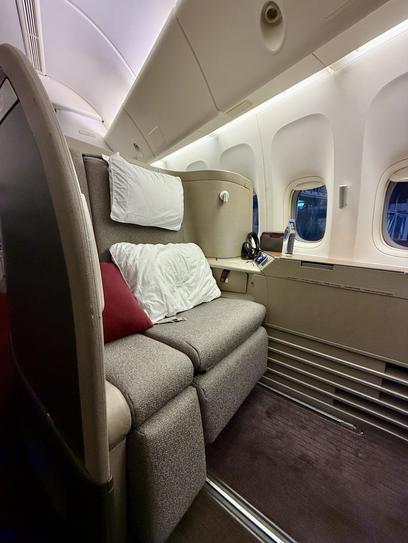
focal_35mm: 14
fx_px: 220
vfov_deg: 102.1
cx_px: 204
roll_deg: -4.3
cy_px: 272
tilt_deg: -9.8
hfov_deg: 85.7
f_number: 2.2
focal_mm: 2.22
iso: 400
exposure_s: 1/56
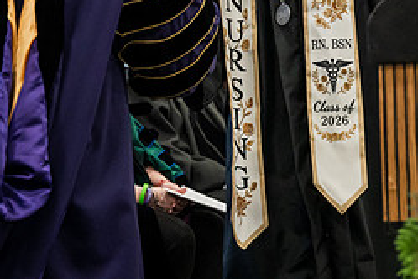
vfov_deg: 6.8
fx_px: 2322
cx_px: 84
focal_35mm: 200
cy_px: -43
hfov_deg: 10.3
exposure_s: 1/200
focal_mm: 86
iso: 4000
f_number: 4.5
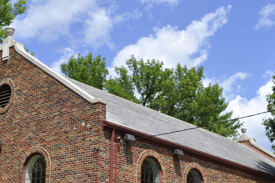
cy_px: 184
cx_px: 131
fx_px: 542
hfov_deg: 28.5
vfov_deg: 18.6
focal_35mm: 71
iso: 200
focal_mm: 22
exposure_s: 1/400
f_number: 10
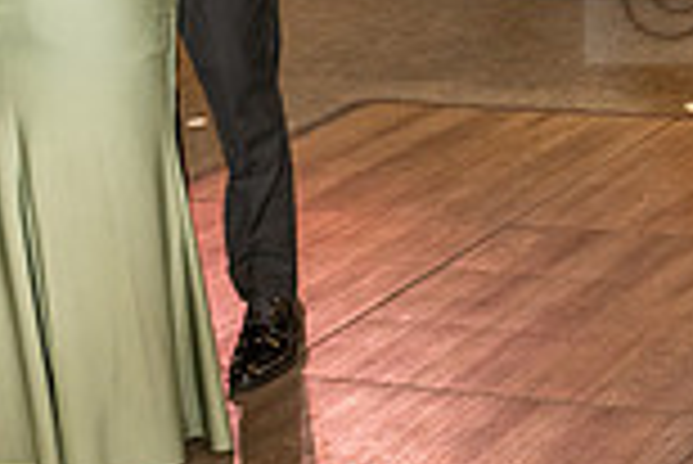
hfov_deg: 16.3
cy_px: -43
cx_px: 976
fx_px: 2254
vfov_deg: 11.6
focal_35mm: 117
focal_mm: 31
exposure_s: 1/160
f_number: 3.5
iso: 800
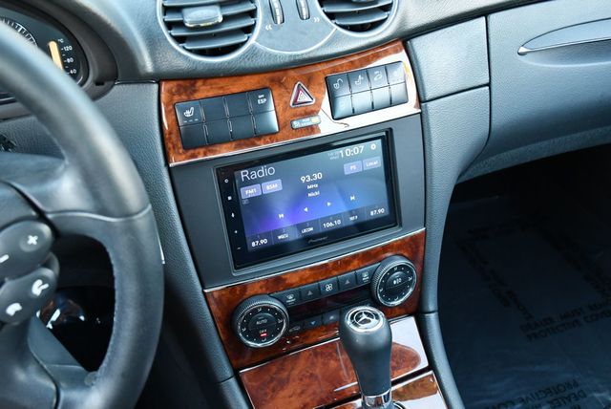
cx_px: 306
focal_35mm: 36
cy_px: 204
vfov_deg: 36.9
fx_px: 612
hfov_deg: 53.1
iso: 1250
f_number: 3.5
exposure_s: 1/125
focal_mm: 18
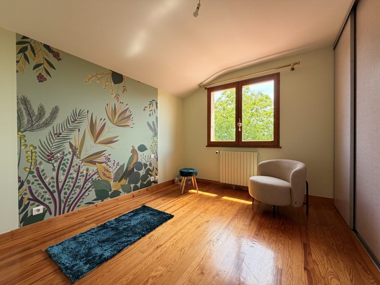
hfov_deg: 102.1
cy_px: 142
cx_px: 190
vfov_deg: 85.7
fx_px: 154
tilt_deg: -0.4
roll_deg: +0.1
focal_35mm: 14
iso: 80
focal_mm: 2.22
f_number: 2.2
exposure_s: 1/121
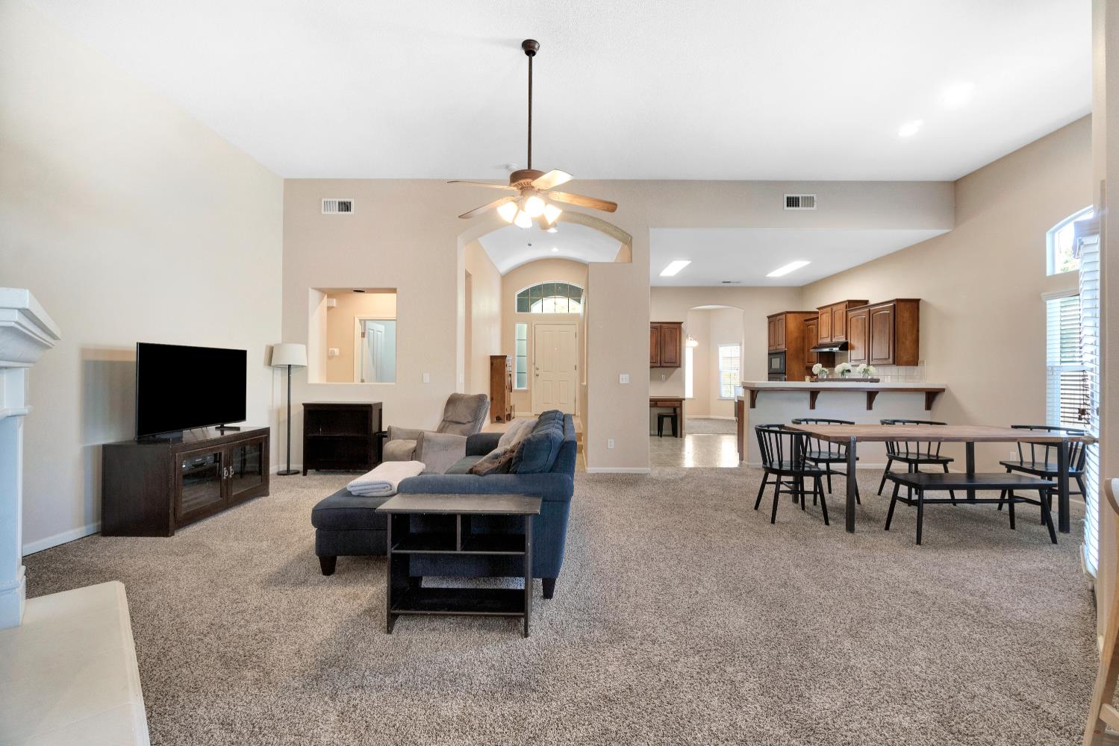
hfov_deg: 100.4
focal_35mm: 15
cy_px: 373
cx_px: 560
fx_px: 466
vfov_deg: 77.3
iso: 400
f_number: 8
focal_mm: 10
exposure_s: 1/10
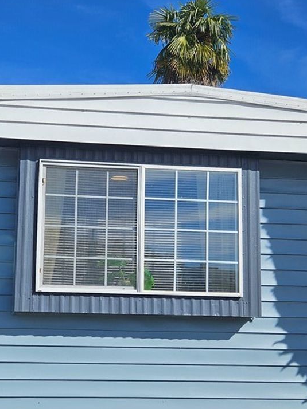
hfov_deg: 32.4
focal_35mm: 44
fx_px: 521
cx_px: 90
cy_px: 248
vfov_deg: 42.7
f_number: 1.8
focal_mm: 5.4
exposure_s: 1/3618
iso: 25
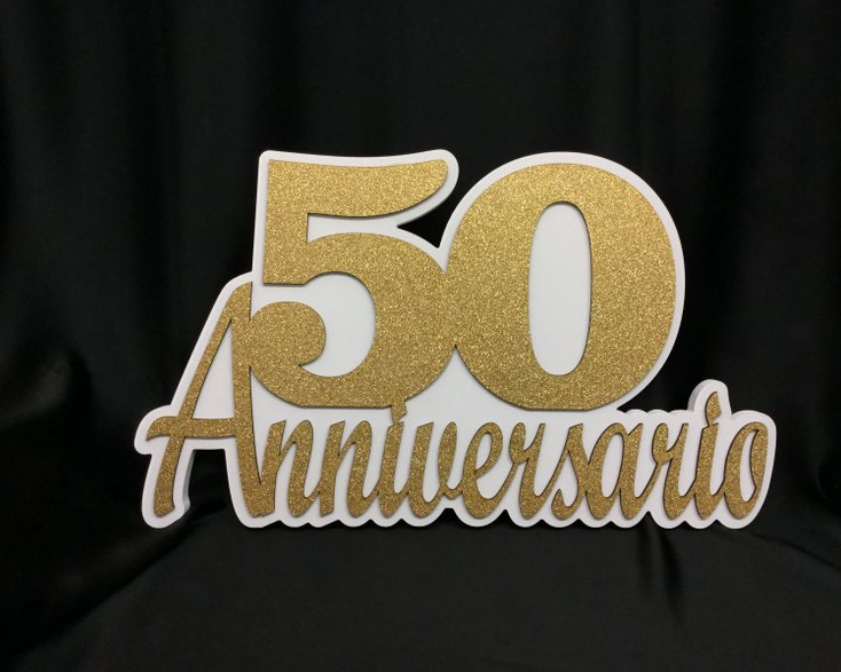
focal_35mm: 33
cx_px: 446
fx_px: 821
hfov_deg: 54.2
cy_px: 331
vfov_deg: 44.5
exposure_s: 1/33
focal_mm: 3.3
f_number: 2.4
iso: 80
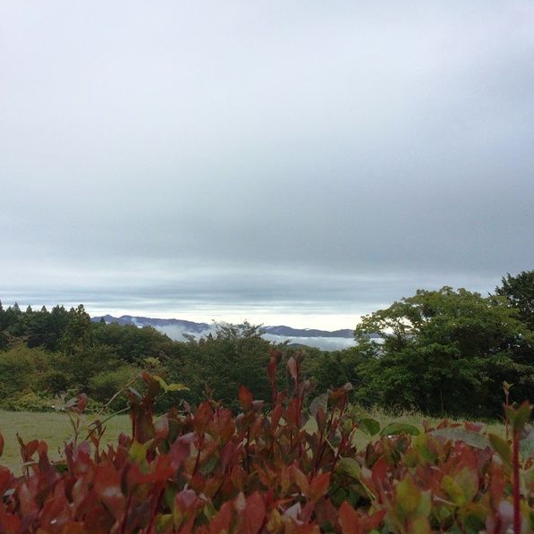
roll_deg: +0.0
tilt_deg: +4.5
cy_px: 269
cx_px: 237
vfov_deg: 47.2
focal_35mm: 35
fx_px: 611
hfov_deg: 47.1
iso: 32
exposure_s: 1/1866
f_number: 2.2
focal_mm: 4.15
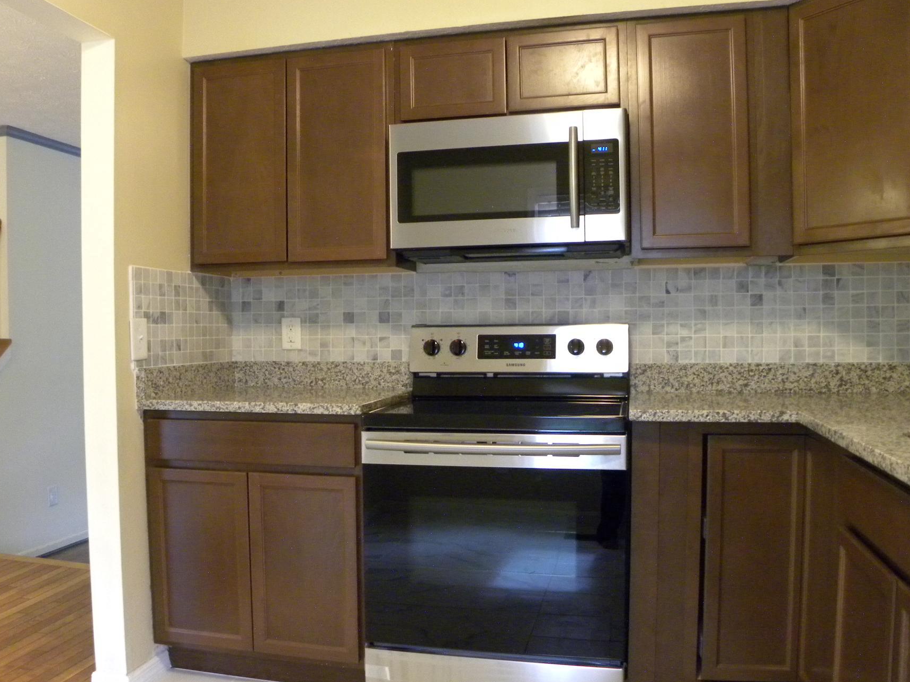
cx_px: 416
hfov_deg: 58.3
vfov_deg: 45.4
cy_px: 367
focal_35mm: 31
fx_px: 815
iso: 400
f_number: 2.8
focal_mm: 4.6
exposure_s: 1/23.8
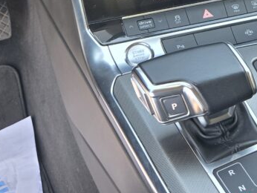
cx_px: 197
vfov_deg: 19.5
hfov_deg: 28.1
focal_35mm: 68
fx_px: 505
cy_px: -74
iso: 160
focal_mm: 5.4
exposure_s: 1/508
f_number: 1.8
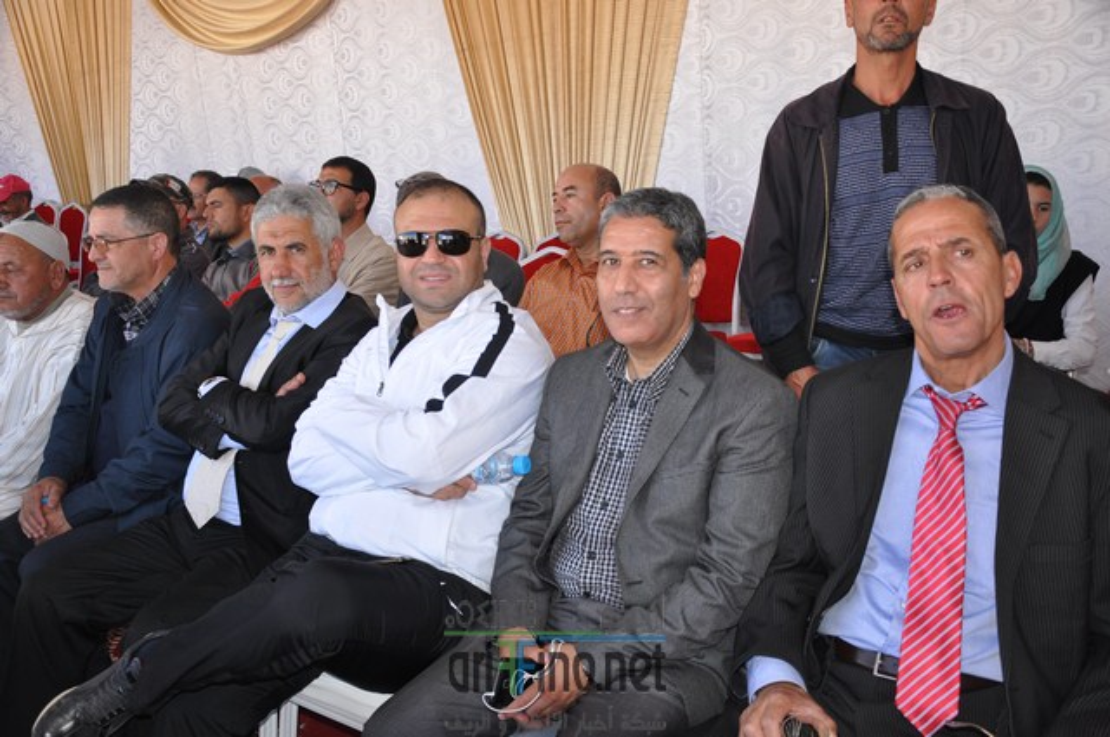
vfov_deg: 36.8
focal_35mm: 36
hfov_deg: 53.2
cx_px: 555
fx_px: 1109
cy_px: 368
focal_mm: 24
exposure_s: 1/200
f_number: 3.8
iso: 360
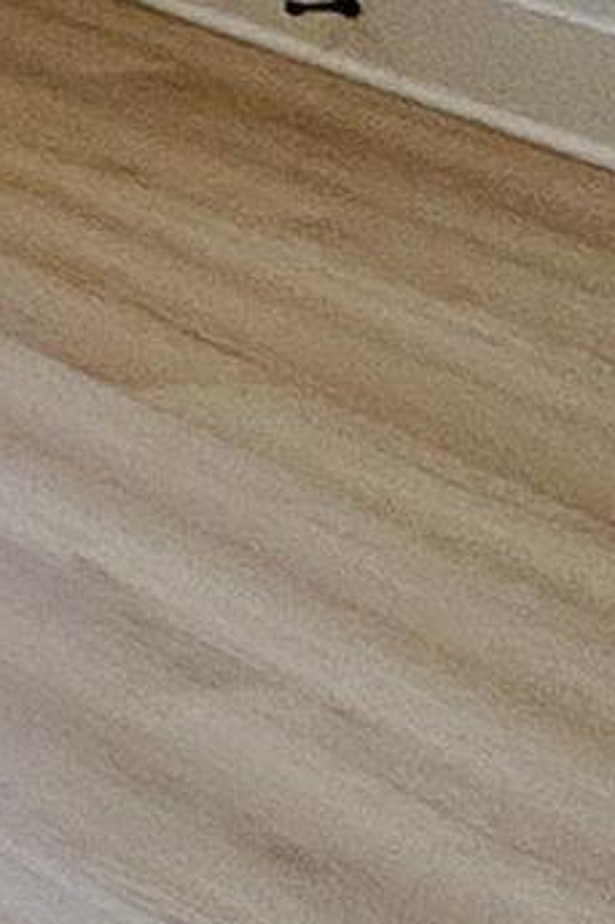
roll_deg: -0.6
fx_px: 3334
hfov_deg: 5.4
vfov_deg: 12.8
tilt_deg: -1.1
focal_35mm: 130
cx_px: -2946
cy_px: -1163
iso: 80
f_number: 2.2
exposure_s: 1/120
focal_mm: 2.22
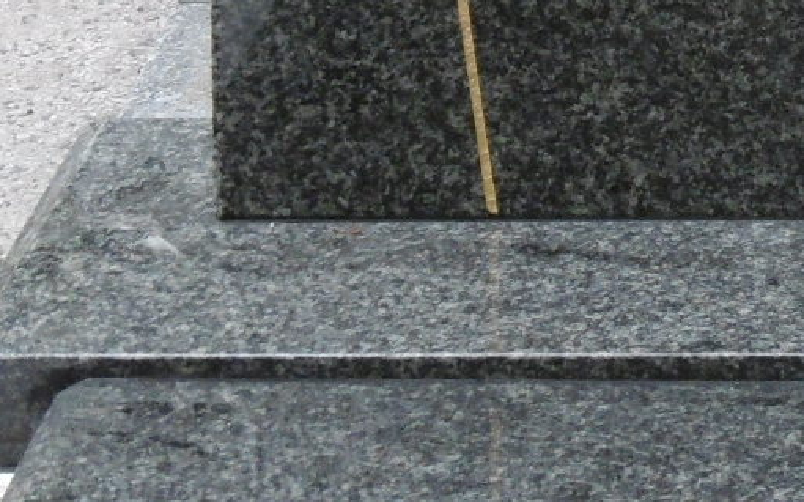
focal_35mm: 289
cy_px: -164
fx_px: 6330
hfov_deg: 7.2
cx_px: 905
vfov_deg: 4.5
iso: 160
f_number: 4.4
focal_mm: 12.1
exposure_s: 1/60
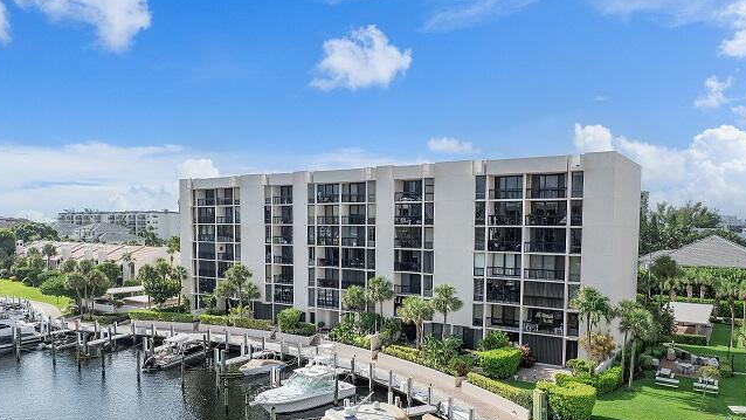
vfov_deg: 42.6
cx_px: 371
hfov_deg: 69.9
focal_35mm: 27
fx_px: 534
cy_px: 264
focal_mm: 12.29
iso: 160
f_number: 2.8
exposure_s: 1/4000
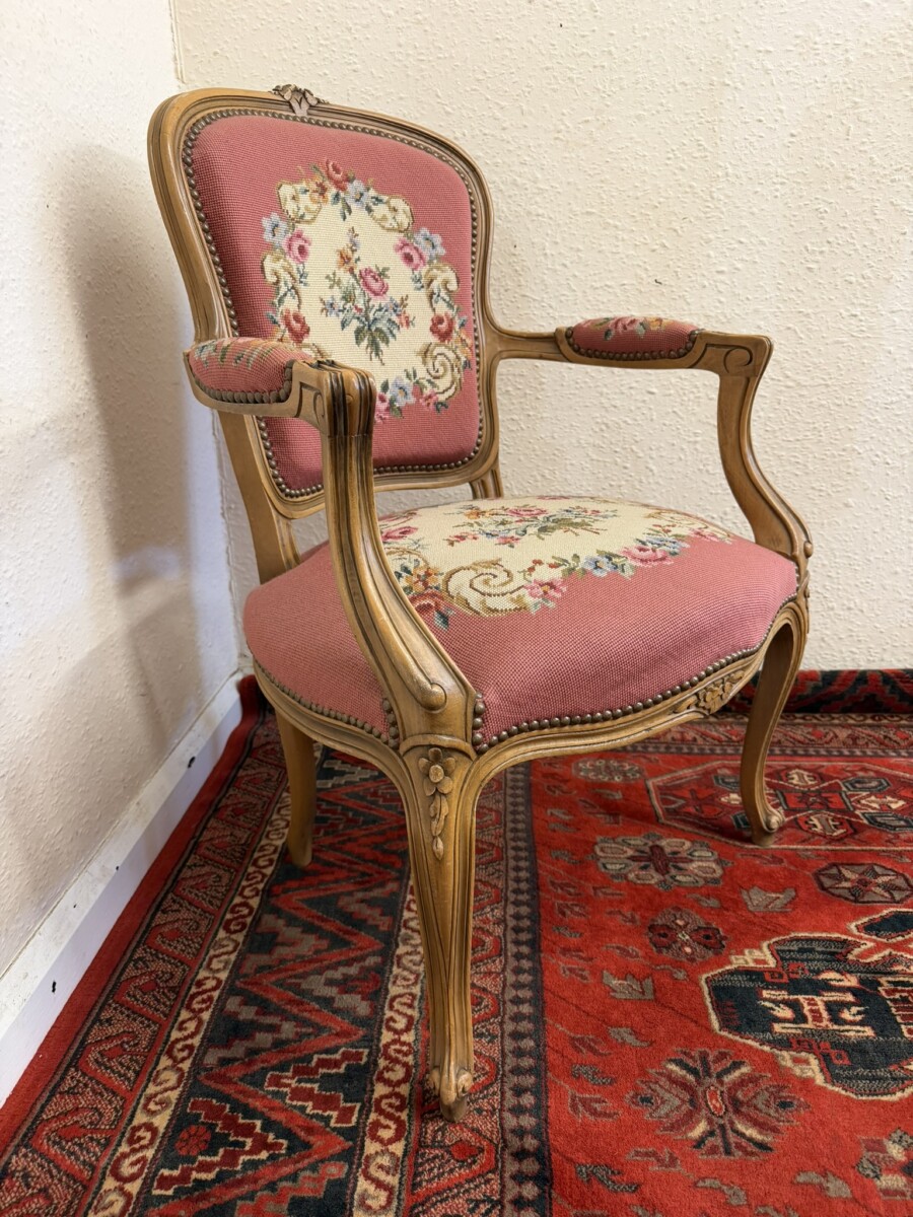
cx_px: 456
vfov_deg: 71.6
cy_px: 608
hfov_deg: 56.8
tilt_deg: -19.8
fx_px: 844
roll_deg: +0.8
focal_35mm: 24
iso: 160
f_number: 1.78
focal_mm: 6.76
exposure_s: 1/50
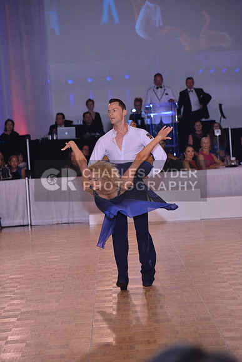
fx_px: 1108
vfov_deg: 18.6
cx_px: 121
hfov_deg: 12.5
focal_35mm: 110
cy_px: 181
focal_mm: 110
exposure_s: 1/250
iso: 1250
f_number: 4.5
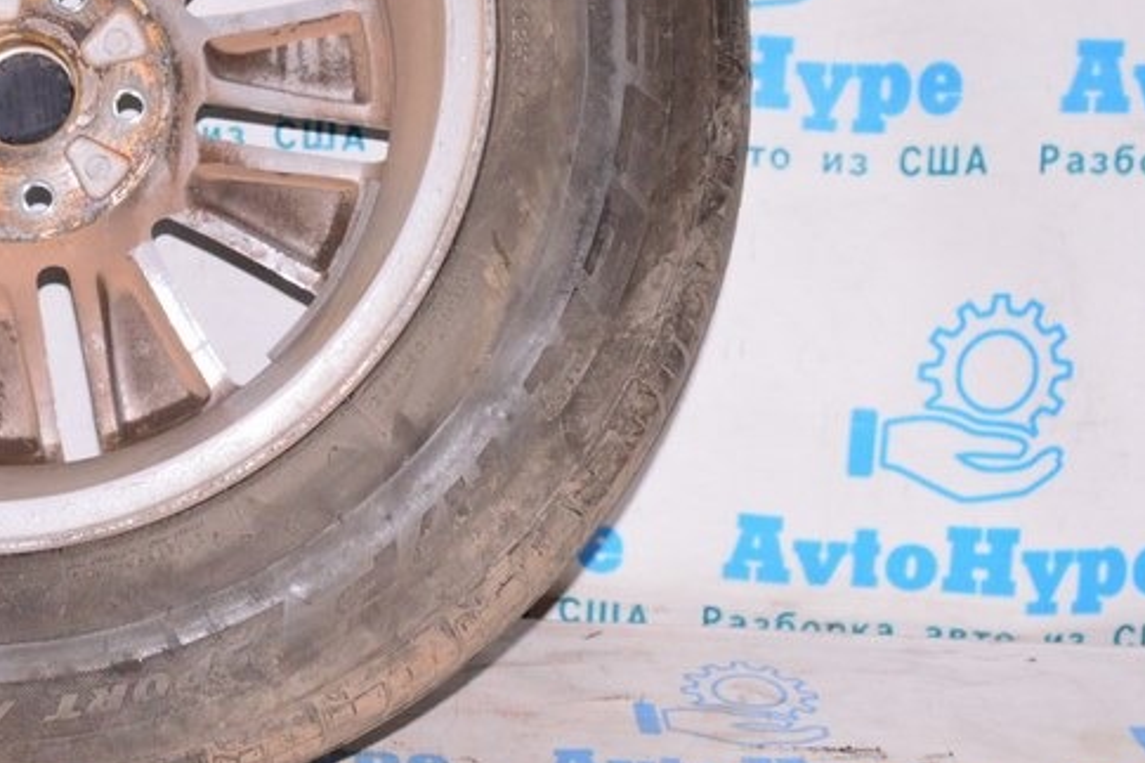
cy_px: 48
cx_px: 132
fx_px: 2416
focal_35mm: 76
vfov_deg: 17.6
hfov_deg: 25.9
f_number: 8
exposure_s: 1/160
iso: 1600
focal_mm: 24
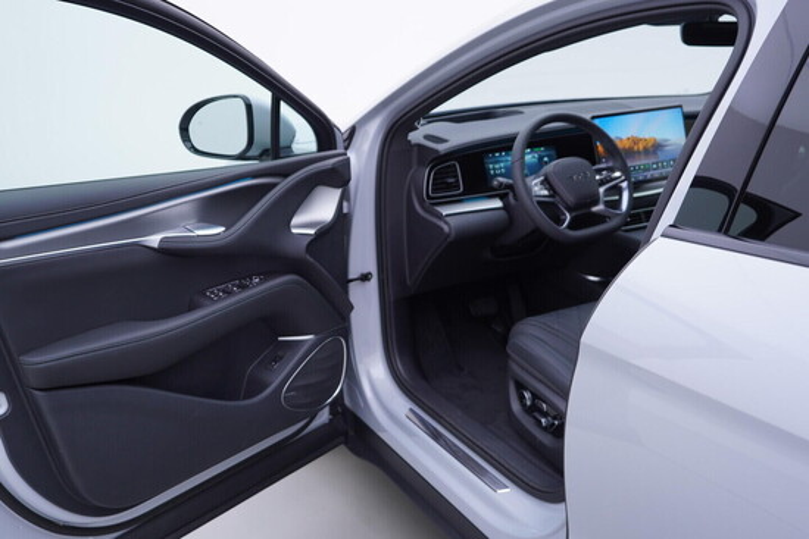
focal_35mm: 36
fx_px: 809
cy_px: 270
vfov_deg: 36.9
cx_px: 404
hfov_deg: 53.1
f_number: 3.2
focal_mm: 24
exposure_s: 1/50
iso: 125
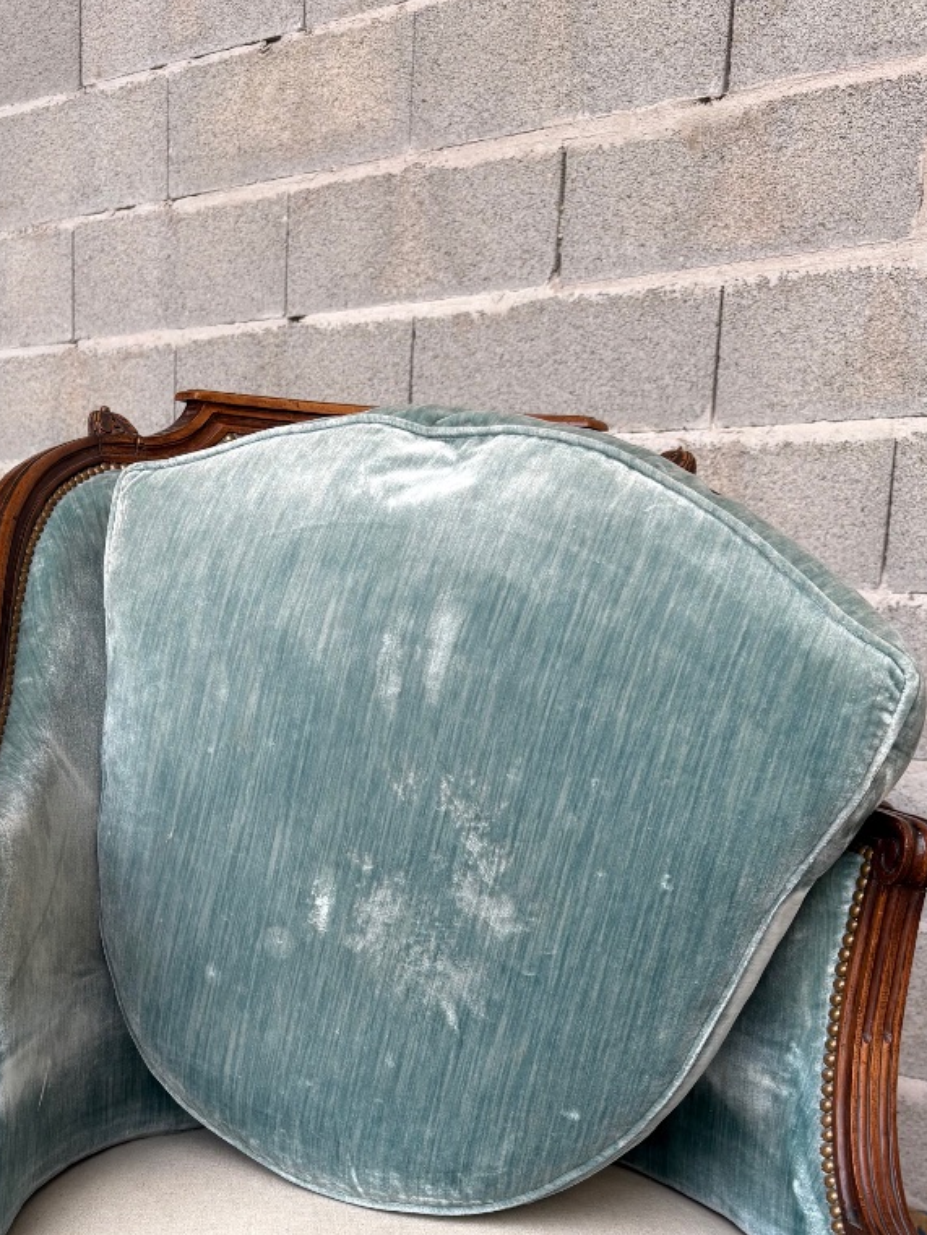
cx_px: 399
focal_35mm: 41
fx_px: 1464
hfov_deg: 35.1
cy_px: 914
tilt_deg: -10.3
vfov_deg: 44.4
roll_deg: -3.1
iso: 40
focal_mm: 5.96
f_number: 1.6
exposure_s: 1/279
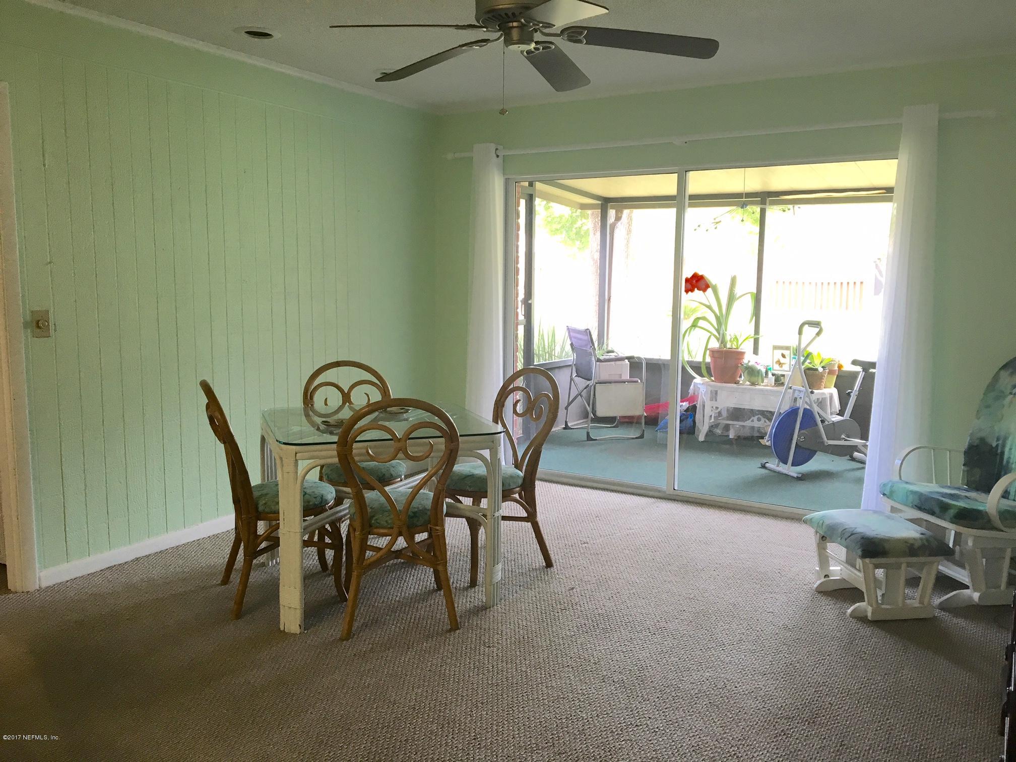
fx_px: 851
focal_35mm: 29
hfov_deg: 61.7
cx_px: 508
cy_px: 381
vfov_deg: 48.2
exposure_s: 1/30
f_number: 2.2
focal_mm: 4.15
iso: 50
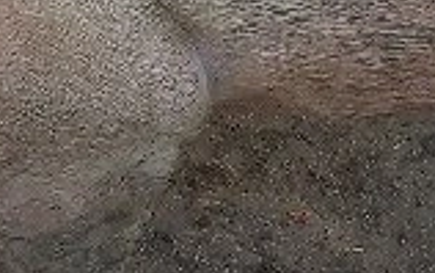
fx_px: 1993
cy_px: -279
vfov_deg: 7.5
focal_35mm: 168
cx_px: -118
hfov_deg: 12.1
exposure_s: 1/119
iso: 50
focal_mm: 4.69
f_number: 1.8
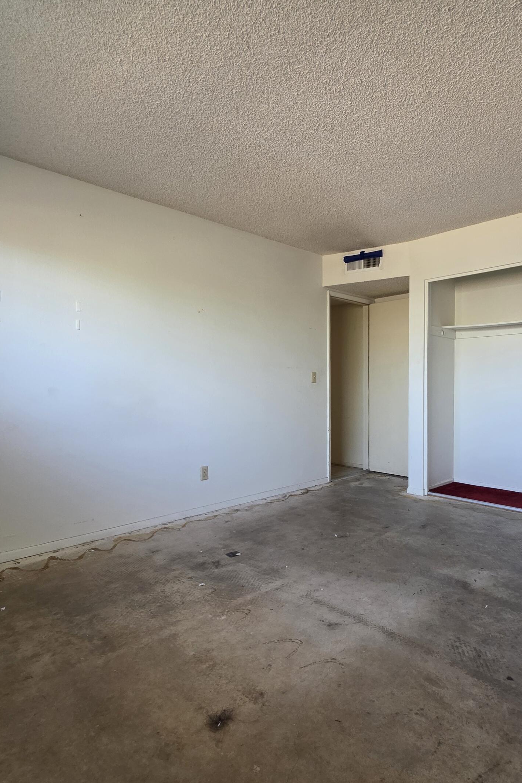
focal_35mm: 19
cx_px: 301
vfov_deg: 86.9
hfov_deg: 64.2
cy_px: 405
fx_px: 413
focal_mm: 2.2
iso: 250
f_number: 1.9
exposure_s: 1/60
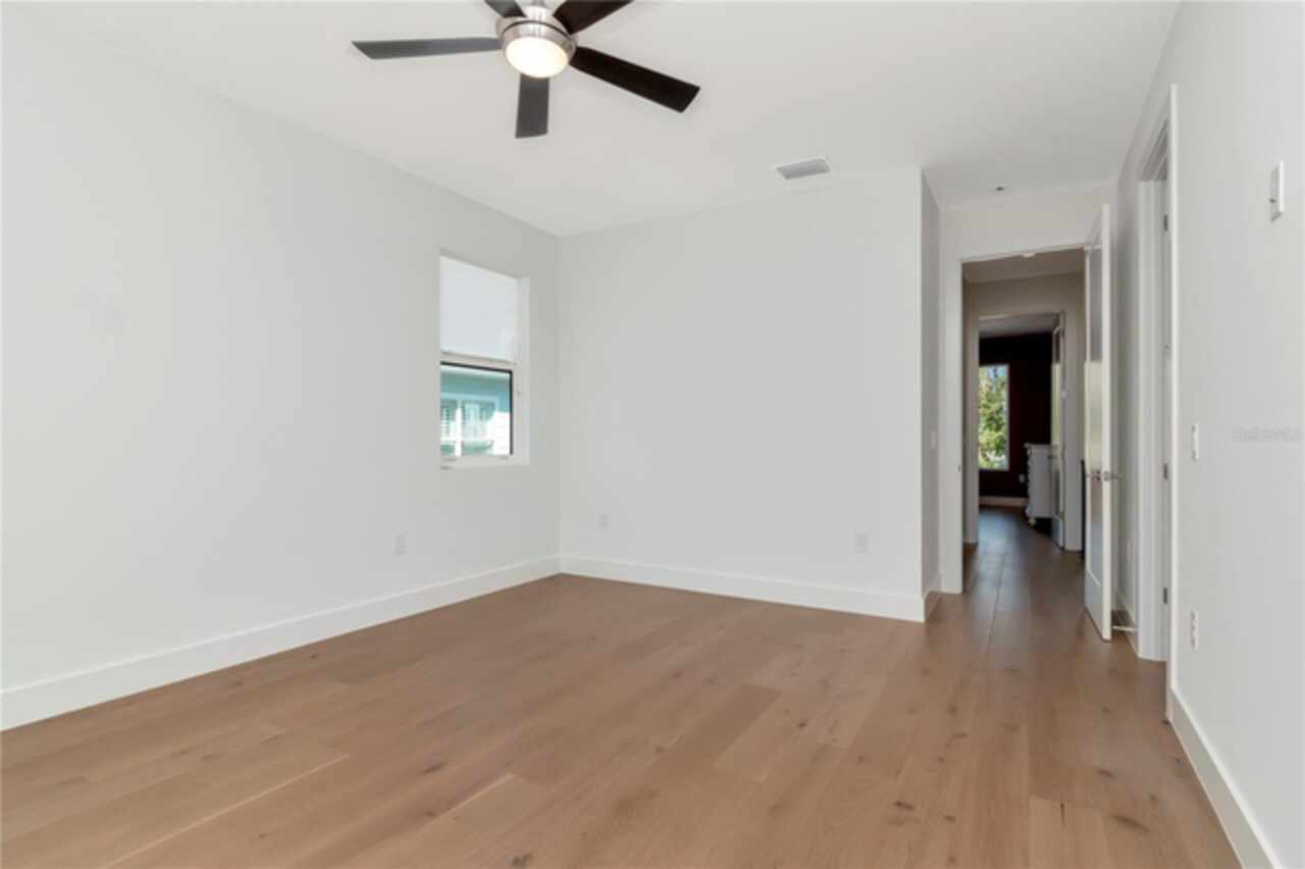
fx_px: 598
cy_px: 434
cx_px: 652
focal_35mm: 16
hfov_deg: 95.0
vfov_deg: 72.0
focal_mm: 11
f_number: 10
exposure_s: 1/200
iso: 800
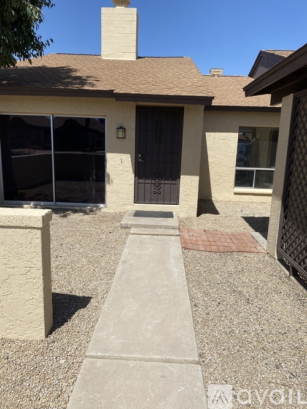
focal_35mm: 26
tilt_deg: -10.3
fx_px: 308
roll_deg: -1.5
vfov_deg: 67.3
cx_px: 154
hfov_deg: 53.0
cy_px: 204
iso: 32
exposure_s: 1/3984
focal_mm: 4.25
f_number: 1.8
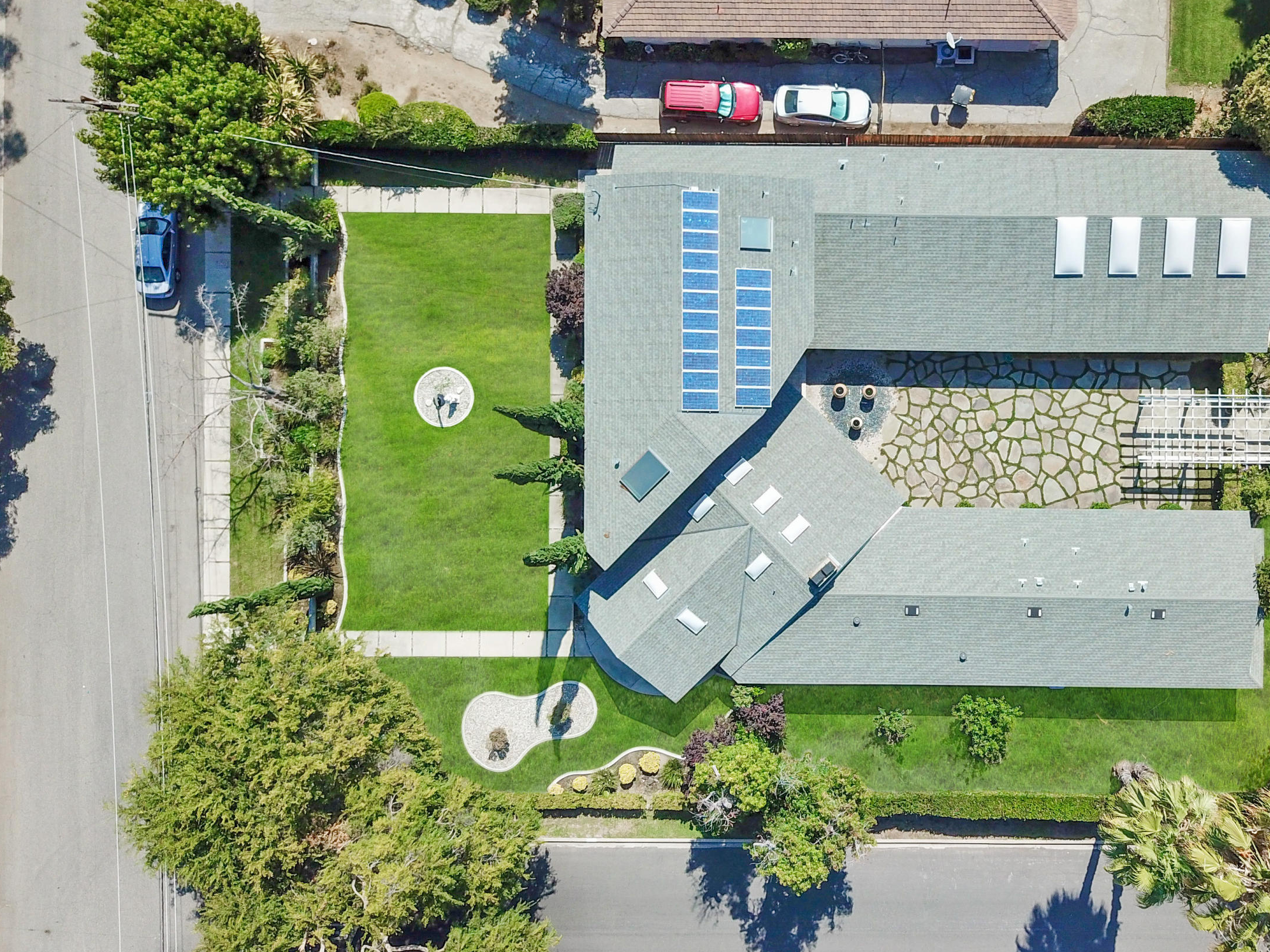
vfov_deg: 39.6
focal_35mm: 36
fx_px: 1321
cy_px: 456
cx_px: 853
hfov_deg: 50.4
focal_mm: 4.7
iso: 100
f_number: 2.2
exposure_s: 1/950
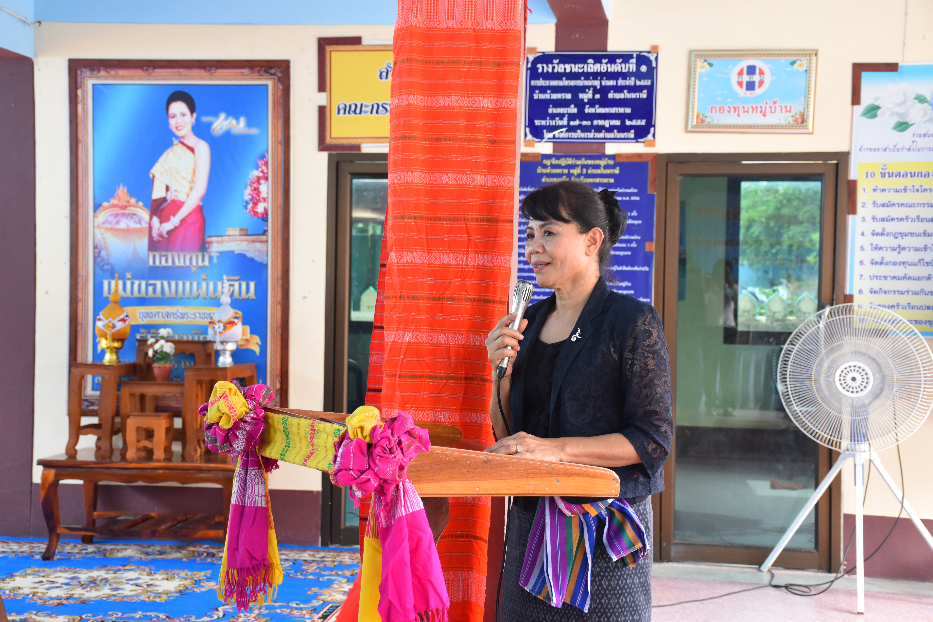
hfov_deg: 33.4
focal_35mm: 60
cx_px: 466
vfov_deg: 22.6
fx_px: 1555
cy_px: 311
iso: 1000
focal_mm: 40
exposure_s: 1/60
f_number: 4.5
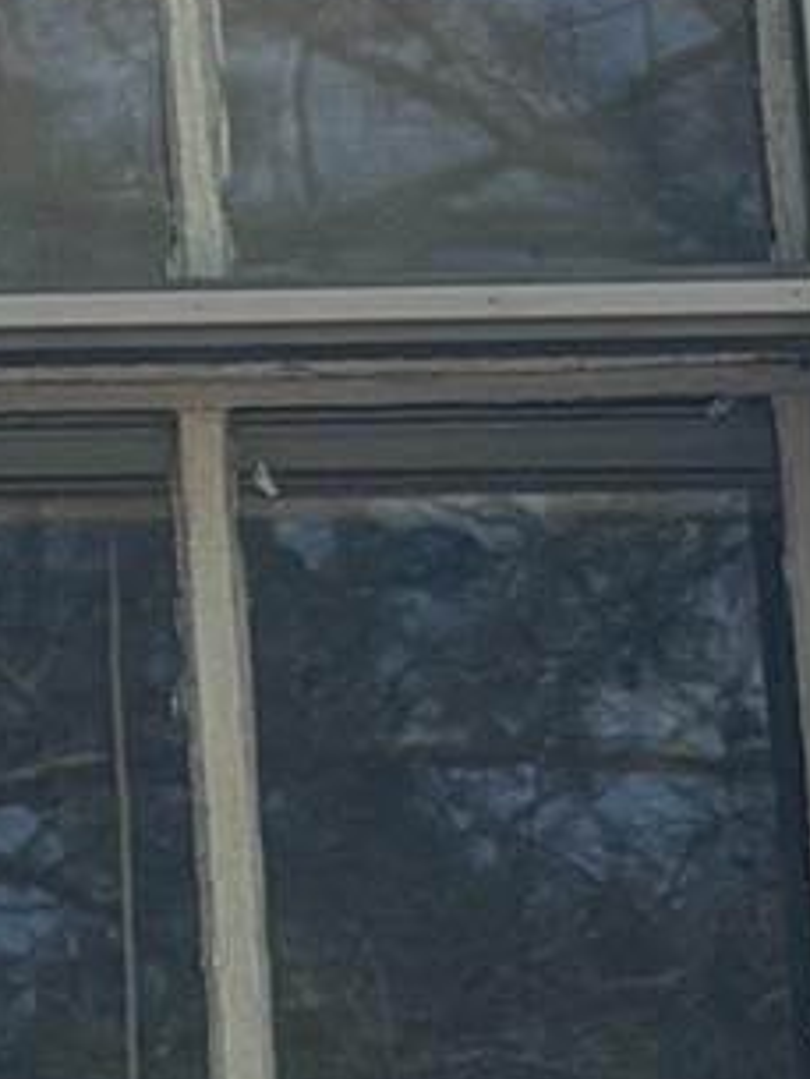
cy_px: 853
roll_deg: +0.7
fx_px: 10039
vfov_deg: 6.1
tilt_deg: +18.8
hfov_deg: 4.5
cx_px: -1153
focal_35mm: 322
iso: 64
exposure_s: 1/509
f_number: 1.78
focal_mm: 6.76
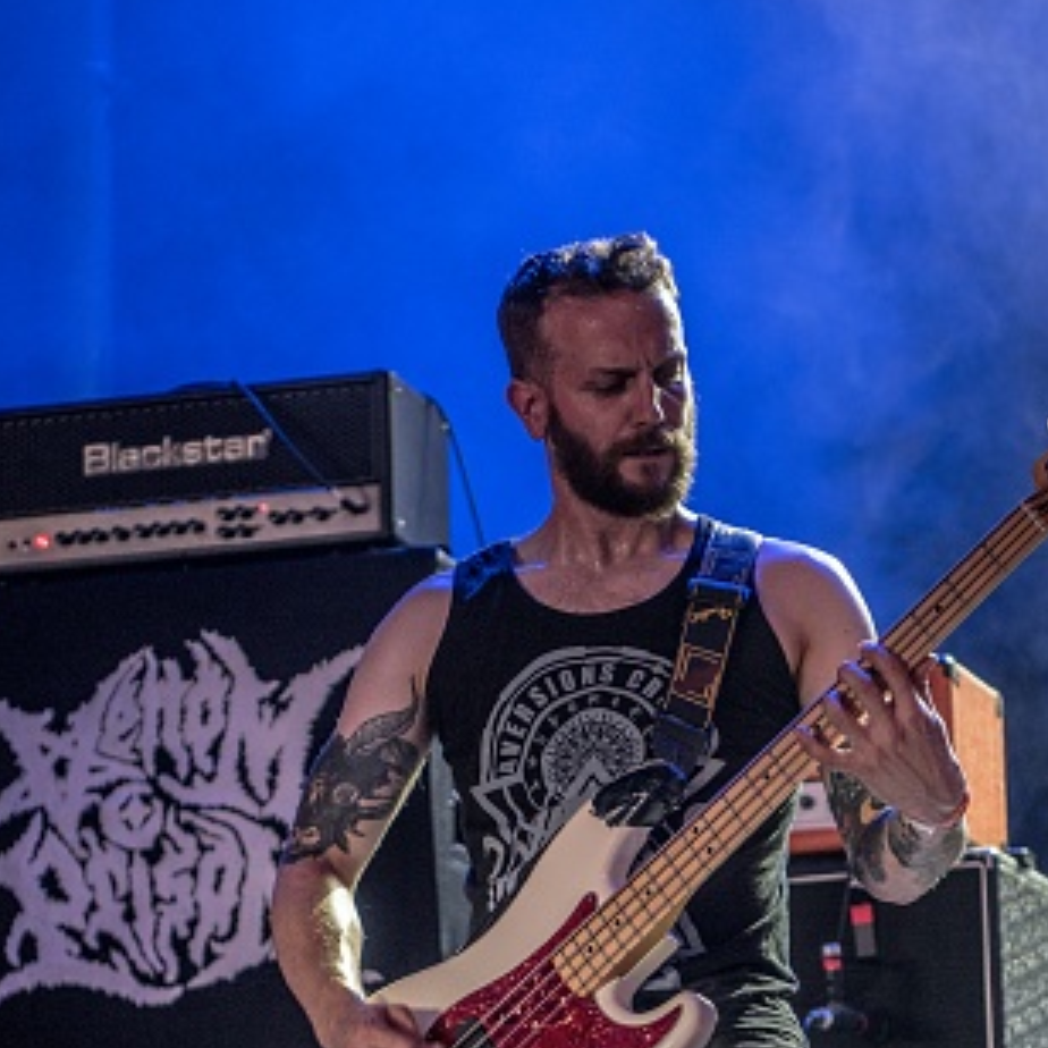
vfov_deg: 12.5
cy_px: 936
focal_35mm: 139
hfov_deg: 12.6
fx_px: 4761
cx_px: 573
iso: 800
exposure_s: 1/100
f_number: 2.8
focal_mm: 70
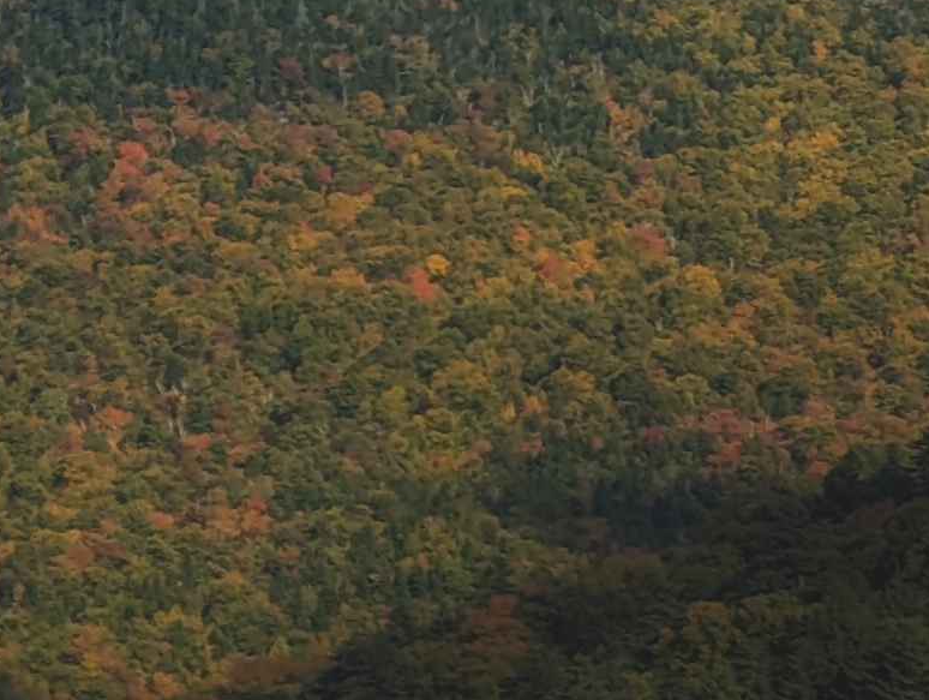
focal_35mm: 253
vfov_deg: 5.9
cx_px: -1343
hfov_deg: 7.3
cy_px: 663
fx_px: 6800
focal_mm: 6.81
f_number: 1.85
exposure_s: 1/1550
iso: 47
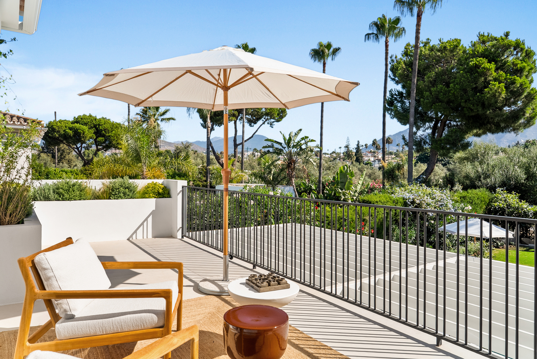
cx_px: 268
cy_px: 180
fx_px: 358
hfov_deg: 73.7
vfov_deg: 53.2
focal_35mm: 24
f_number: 8
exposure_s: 1/160
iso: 100
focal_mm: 24
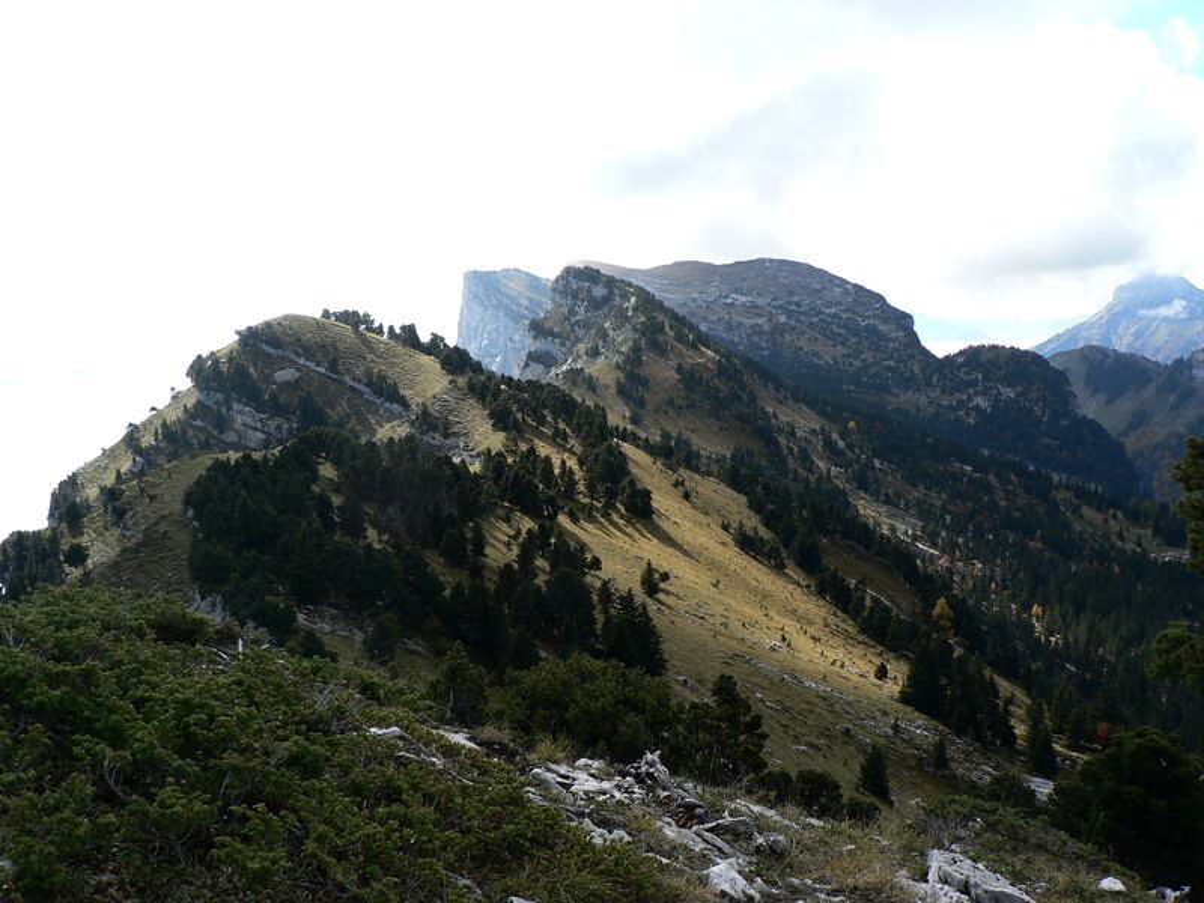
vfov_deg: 39.7
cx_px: 602
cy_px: 452
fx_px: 1252
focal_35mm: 36
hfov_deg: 51.4
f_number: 4
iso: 80
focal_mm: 6
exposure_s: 1/250
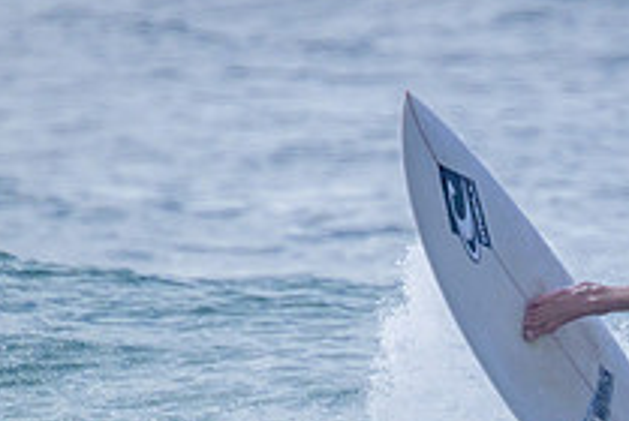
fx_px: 39805
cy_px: 567
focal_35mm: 2275
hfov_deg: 0.9
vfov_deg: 0.6
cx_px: 785
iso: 1250
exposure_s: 1/2000
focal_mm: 800
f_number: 11
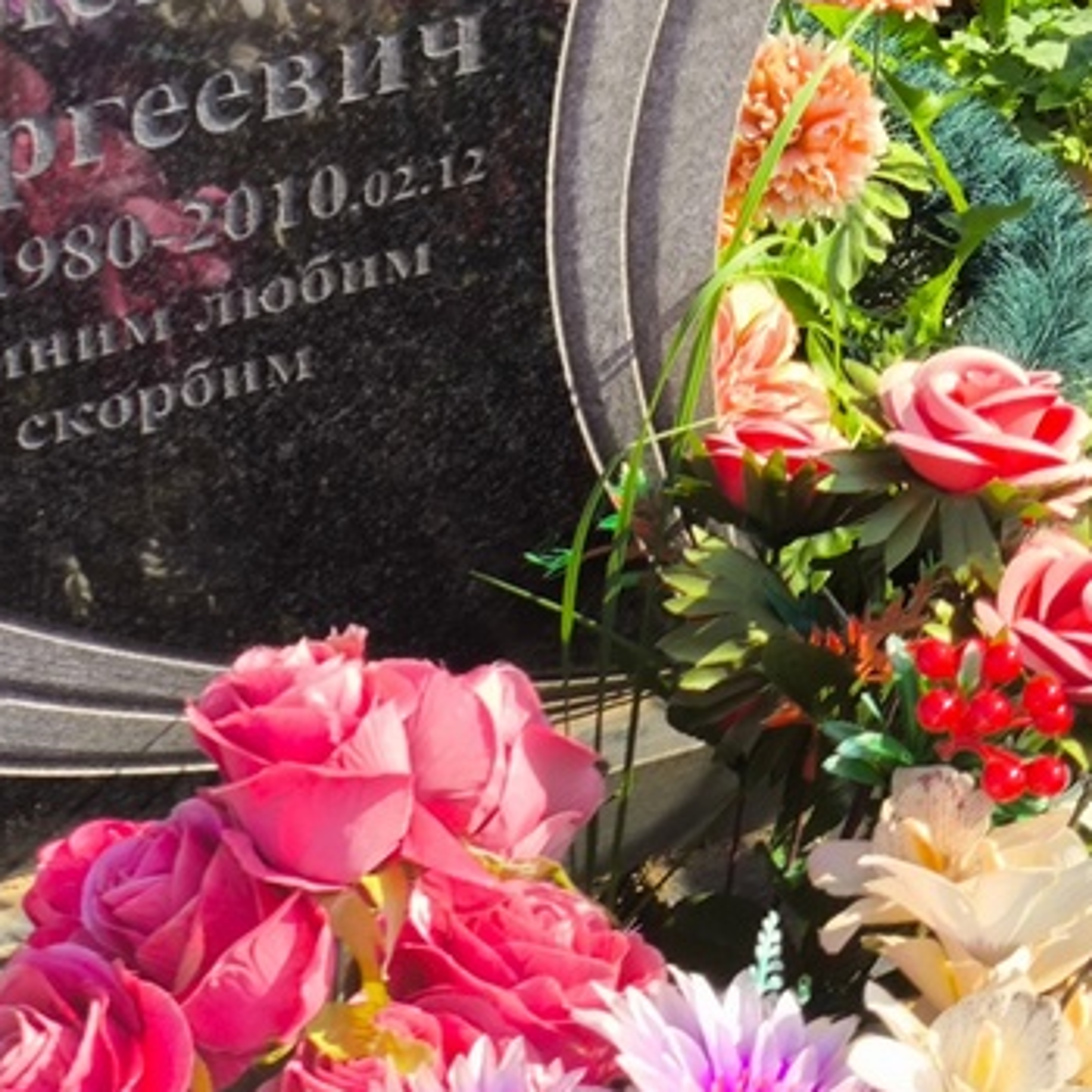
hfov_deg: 17.1
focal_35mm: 101
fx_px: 3605
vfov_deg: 17.1
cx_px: 211
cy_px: 184
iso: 50
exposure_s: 1/601
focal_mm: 4.71
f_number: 1.7
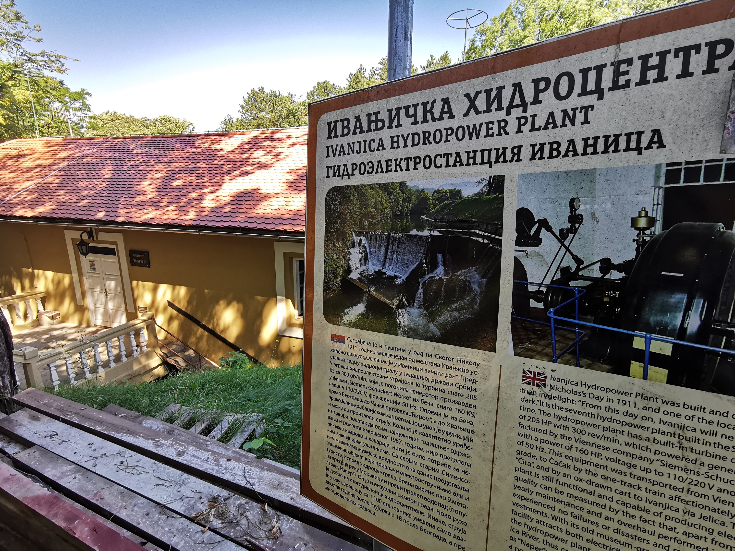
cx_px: 368
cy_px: 276
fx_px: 361
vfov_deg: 74.7
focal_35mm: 17
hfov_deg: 91.0
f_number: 2.2
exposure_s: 1/100
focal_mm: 2.26
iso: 100
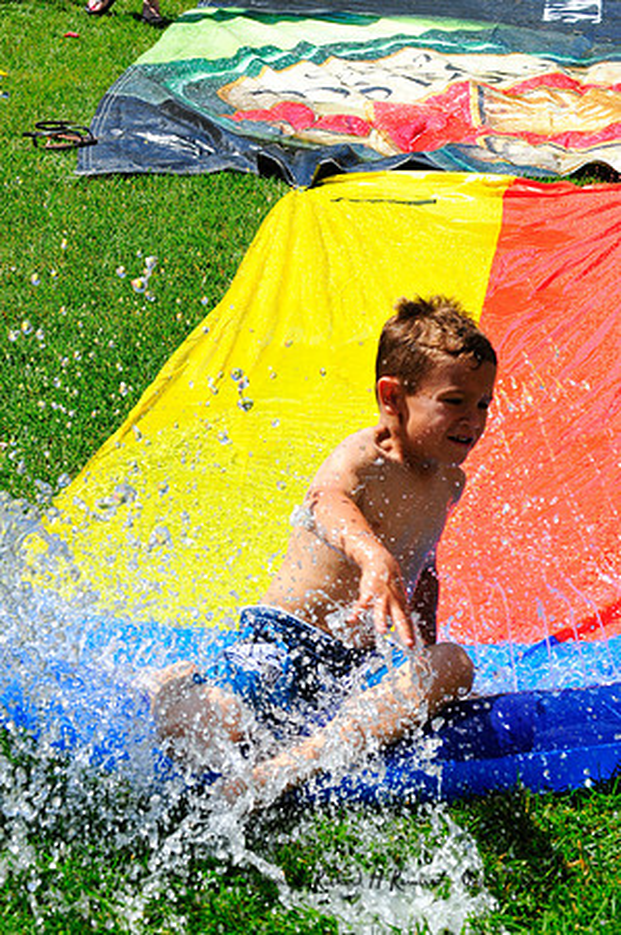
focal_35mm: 105
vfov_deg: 19.5
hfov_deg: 13.0
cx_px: 310
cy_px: 468
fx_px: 2723
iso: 400
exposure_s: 1/640
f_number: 10
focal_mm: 70
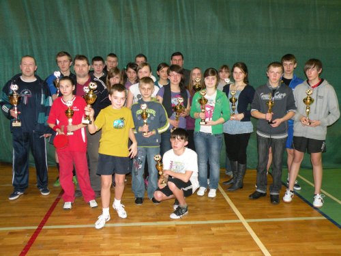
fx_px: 325
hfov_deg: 55.4
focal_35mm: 33
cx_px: 170
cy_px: 128
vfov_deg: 42.9
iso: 311
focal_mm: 5.8
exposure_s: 1/60
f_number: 3.2
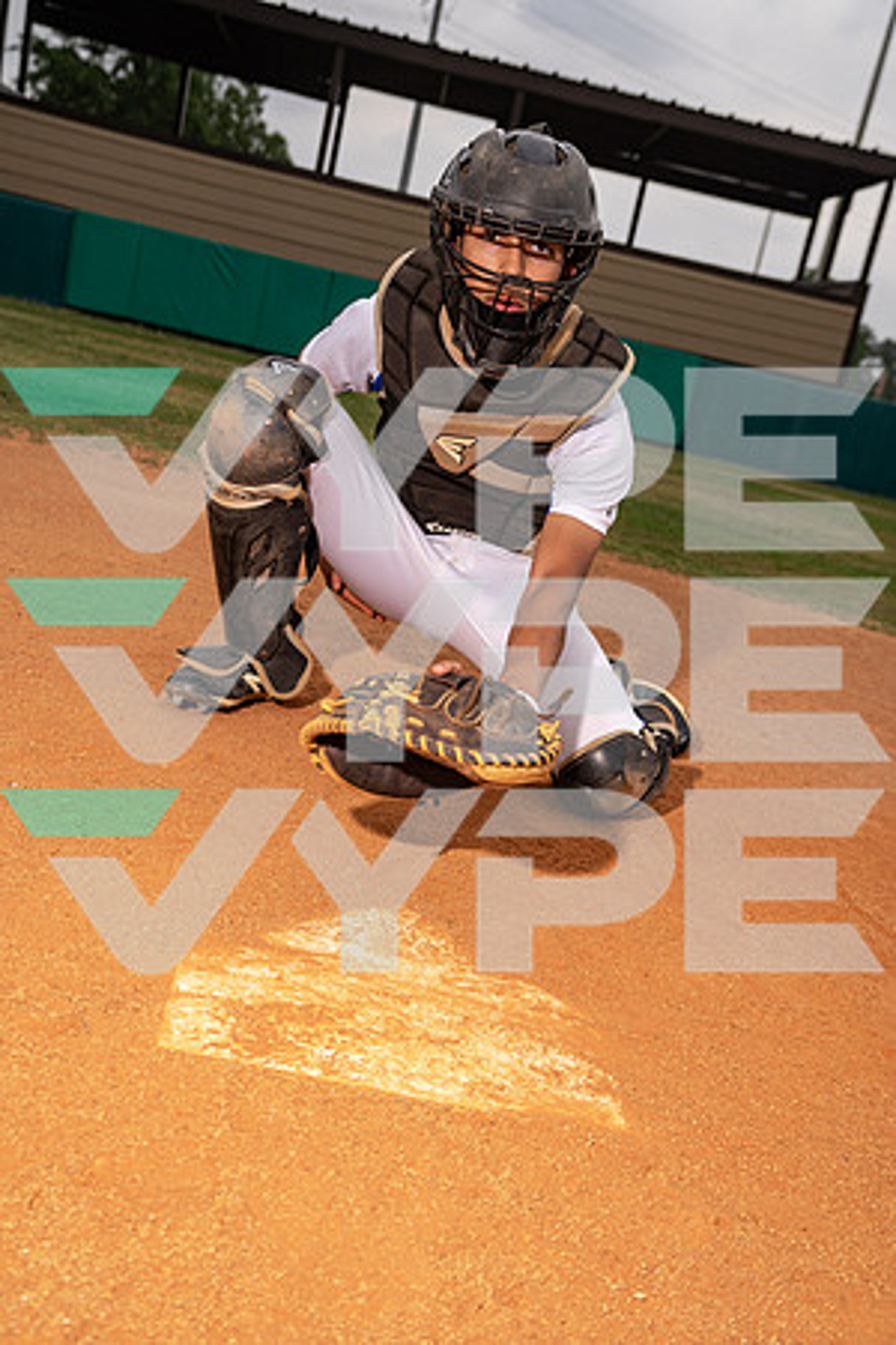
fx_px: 1419
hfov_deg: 35.1
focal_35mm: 38
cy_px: 672
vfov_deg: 50.7
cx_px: 448
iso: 160
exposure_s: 1/400
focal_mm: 38
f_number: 4.5
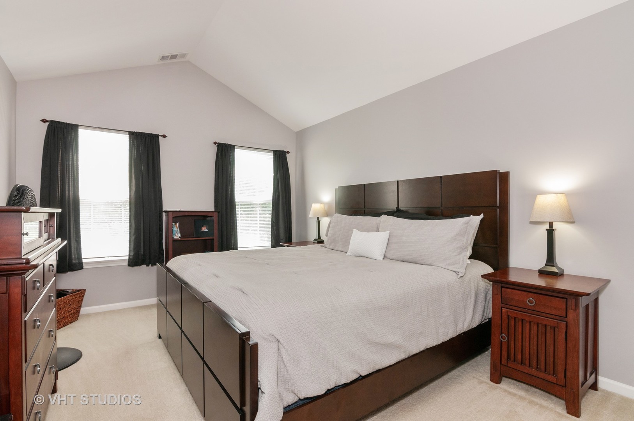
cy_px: 210
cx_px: 317
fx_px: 528
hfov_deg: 62.0
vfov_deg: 43.5
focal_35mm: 30
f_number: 8
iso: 400
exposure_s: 1/15
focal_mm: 20
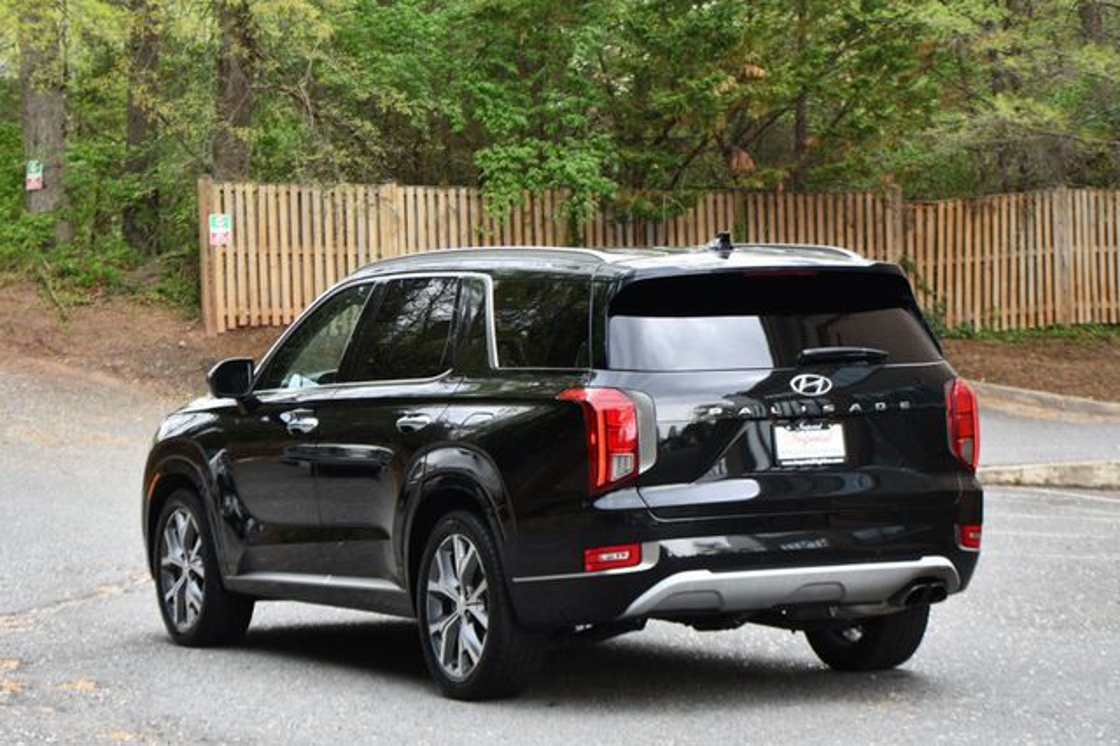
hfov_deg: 19.5
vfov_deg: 13.0
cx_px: 560
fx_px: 3265
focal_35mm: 105
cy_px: 373
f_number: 5
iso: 400
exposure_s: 1/250
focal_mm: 70
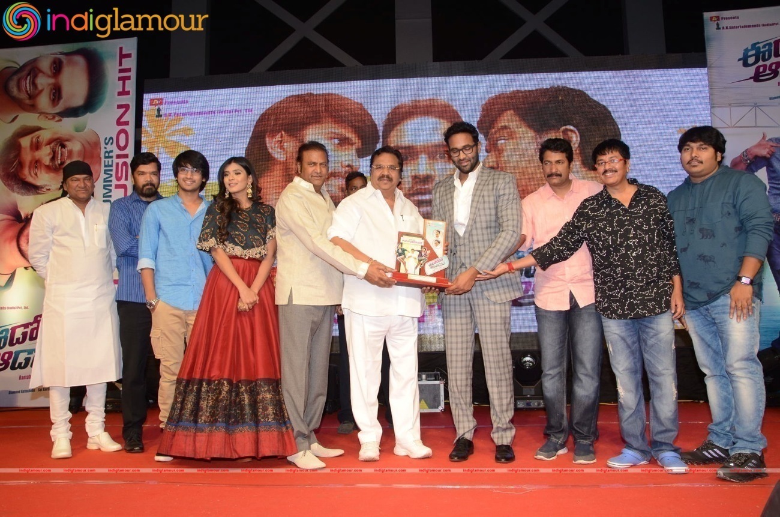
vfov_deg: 41.5
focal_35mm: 32
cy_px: 258
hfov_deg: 59.6
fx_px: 681
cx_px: 390
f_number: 6.3
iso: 500
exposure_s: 1/125
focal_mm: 21
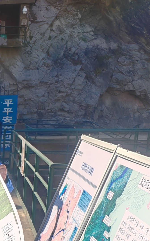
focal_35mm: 108
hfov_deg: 9.7
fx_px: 706
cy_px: 230
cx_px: -282
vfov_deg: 18.9
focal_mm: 6.12
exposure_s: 1/650
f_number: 1.9
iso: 50
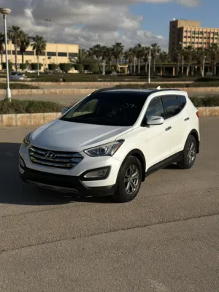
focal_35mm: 48
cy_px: 146
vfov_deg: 39.7
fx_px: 405
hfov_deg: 30.3
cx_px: 110
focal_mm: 6.86
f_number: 1.78
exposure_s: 1/18868
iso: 80
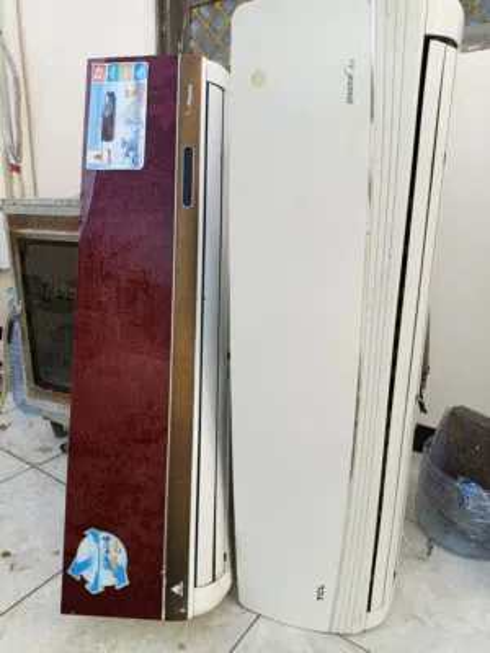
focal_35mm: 23
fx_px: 434
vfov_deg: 73.9
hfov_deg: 58.9
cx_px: 245
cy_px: 326
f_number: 1.79
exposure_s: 1/142
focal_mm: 4.71
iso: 70
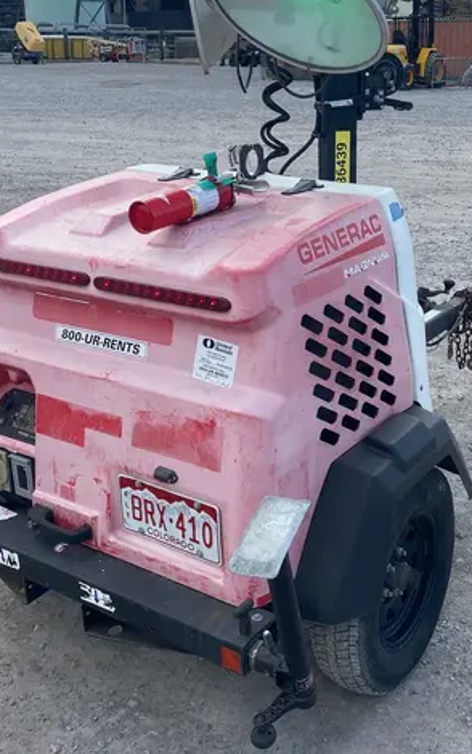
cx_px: 308
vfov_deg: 45.9
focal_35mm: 43
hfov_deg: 29.7
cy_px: 290
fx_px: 884
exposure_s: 1/1866
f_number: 1.8
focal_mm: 4.25
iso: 32
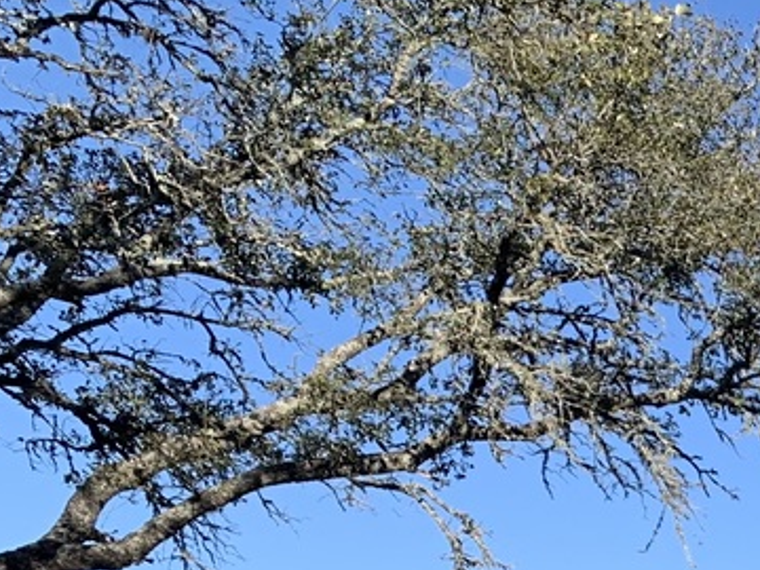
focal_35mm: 104
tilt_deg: +1.5
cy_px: 931
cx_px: 1290
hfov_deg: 16.4
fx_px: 2283
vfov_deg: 13.2
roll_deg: -2.0
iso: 25
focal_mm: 4.25
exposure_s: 1/1585
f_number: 1.8
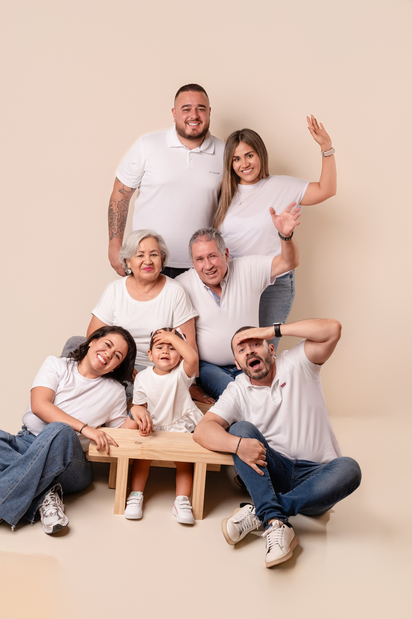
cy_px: 310
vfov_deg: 39.6
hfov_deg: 27.0
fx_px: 860
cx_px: 206
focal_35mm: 50
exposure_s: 1/125
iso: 640
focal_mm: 50
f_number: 7.1
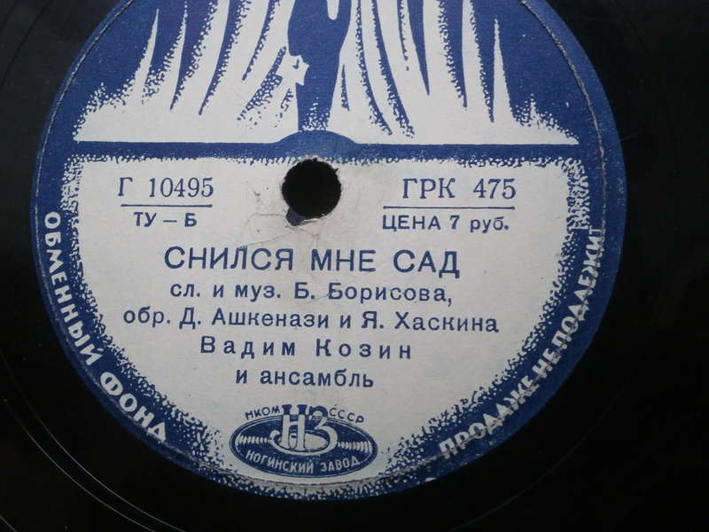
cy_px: 266
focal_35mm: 47
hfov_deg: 40.4
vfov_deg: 30.9
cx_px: 354
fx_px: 963
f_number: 3.4
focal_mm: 8.3
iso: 400
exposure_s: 1/40
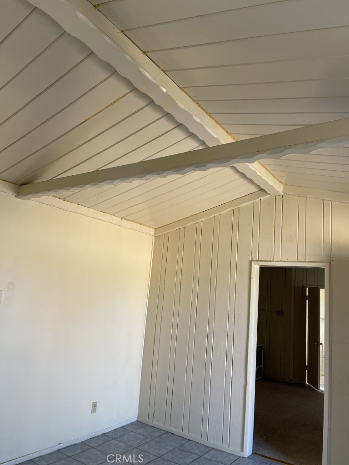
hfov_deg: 53.1
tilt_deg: +11.5
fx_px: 350
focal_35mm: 26
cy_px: 232
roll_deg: -4.1
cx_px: 174
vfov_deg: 67.3
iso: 64
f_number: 1.6
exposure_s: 1/121
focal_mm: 5.1
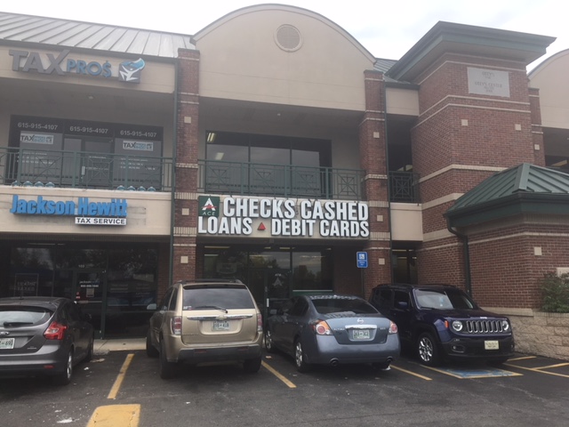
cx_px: 284
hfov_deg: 61.7
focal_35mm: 29
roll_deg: +1.6
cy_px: 214
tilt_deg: +8.5
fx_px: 477
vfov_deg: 48.2
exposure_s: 1/641
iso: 25
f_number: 2.2
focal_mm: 4.15
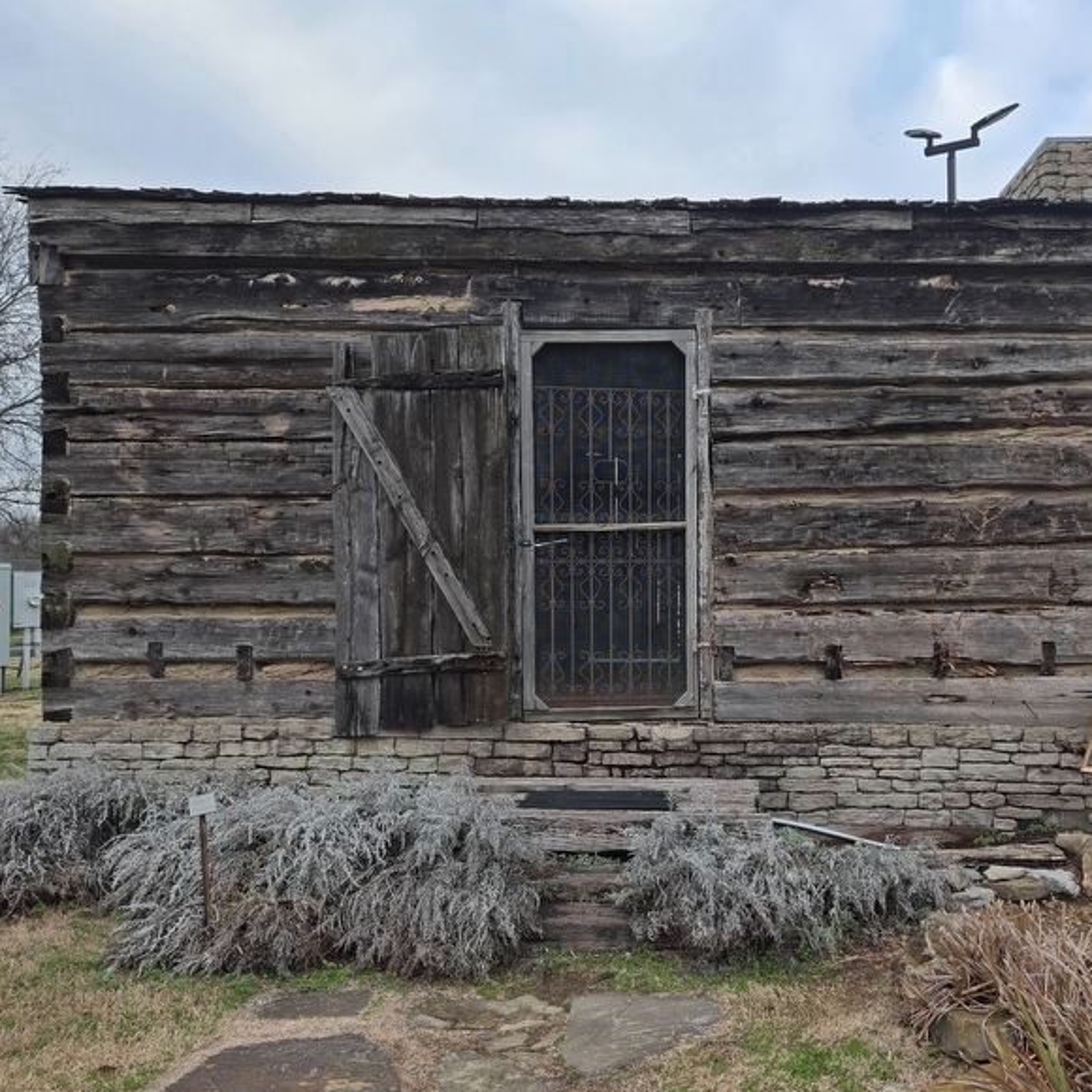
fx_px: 999
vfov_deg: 57.3
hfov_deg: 56.9
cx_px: 656
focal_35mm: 28
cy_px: 561
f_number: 1.8
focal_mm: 5.4
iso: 25
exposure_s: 1/435
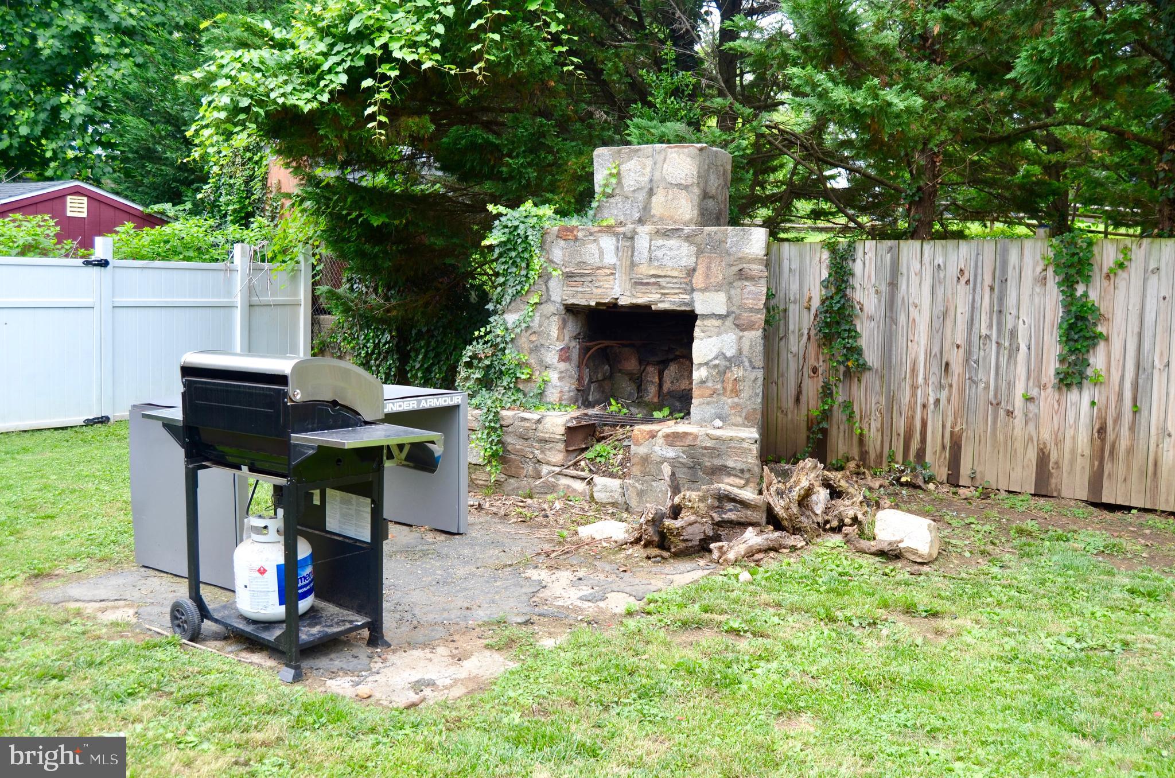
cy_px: 389
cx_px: 588
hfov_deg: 62.0
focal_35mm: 30
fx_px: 977
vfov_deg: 43.4
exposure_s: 1/125
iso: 200
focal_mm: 20
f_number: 5.6
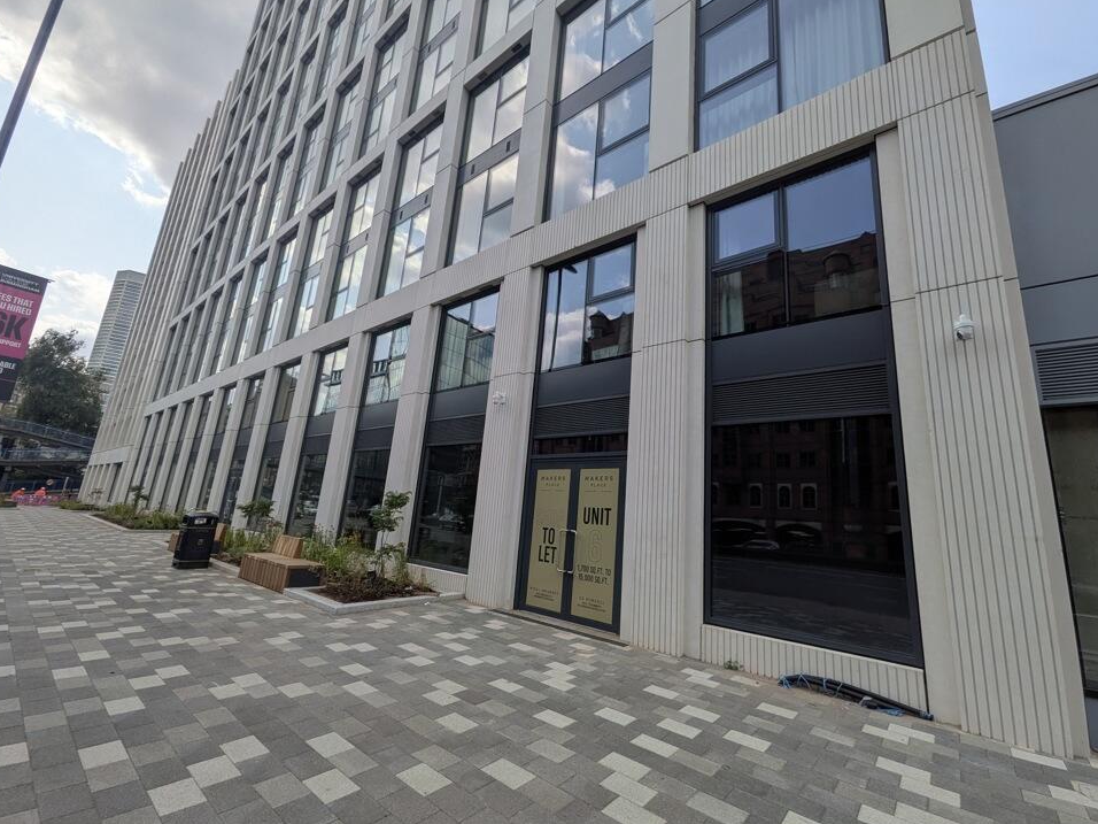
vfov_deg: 81.7
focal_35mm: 15
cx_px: 557
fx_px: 476
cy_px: 413
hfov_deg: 98.2
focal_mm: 1.85
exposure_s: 1/1887
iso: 49
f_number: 2.2
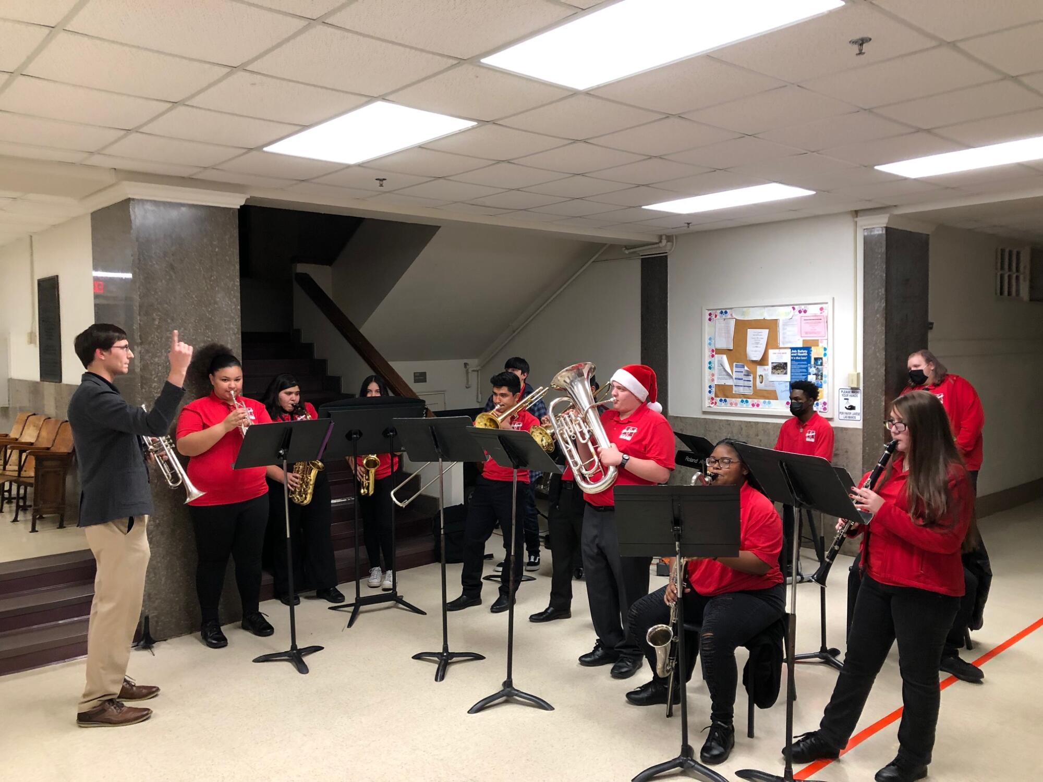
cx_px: 522
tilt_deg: -2.0
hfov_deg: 63.4
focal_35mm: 28
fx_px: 844
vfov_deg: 49.7
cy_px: 391
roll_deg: +1.3
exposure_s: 1/15
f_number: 1.8
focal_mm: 3.99
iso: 64
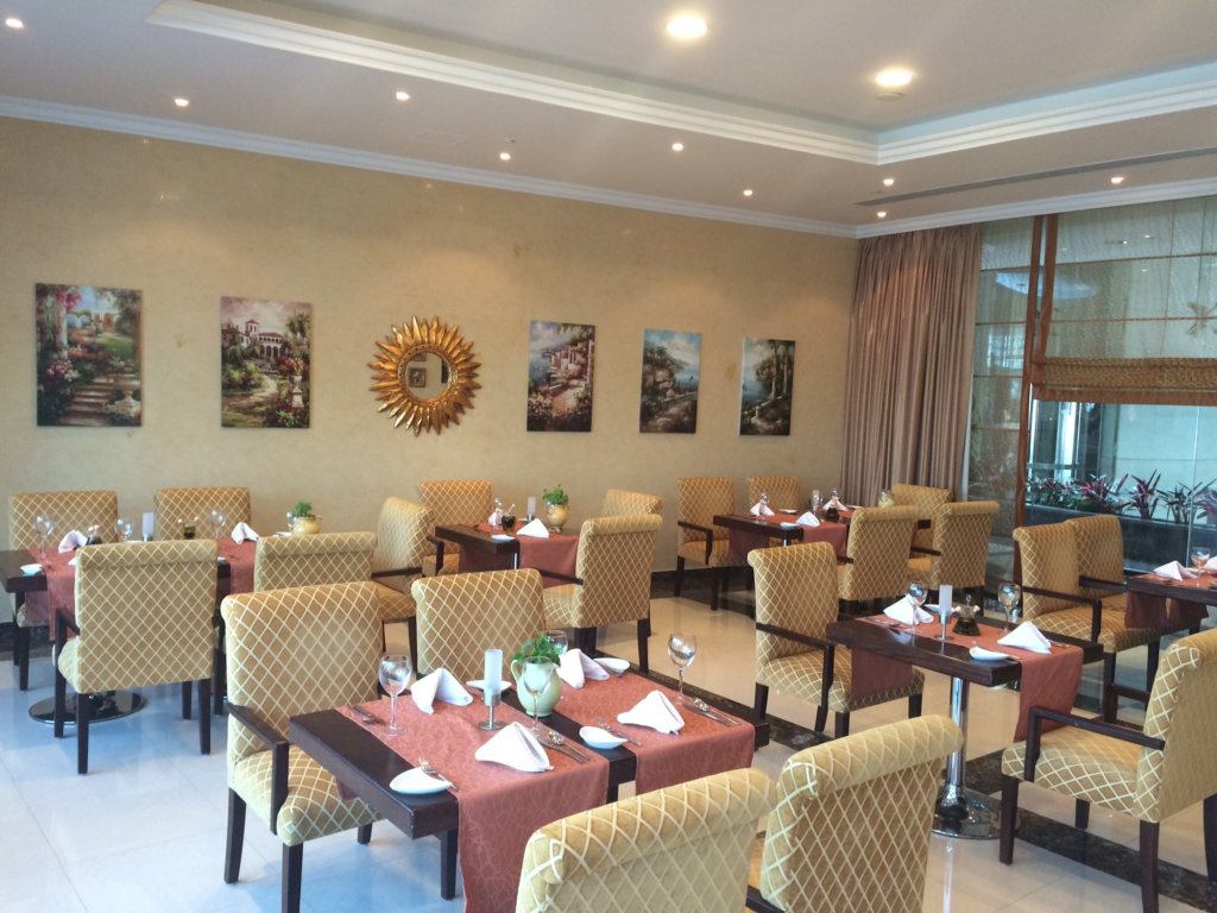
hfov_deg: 61.7
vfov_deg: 48.2
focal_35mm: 29
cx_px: 608
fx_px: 1020
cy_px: 456
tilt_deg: -5.1
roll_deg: -2.5
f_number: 2.2
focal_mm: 4.15
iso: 160
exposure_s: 1/33
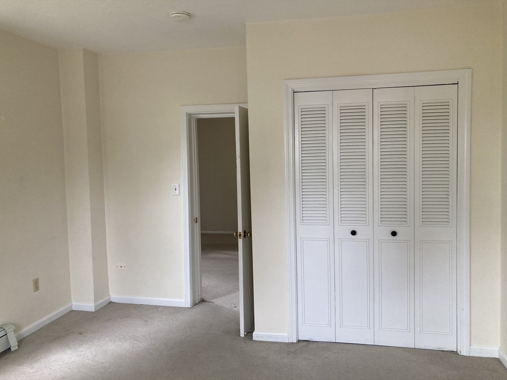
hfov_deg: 63.4
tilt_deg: -3.0
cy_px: 190
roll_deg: +0.5
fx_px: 410
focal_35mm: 28
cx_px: 254
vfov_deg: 49.7
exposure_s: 1/60
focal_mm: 3.99
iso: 125
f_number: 1.8
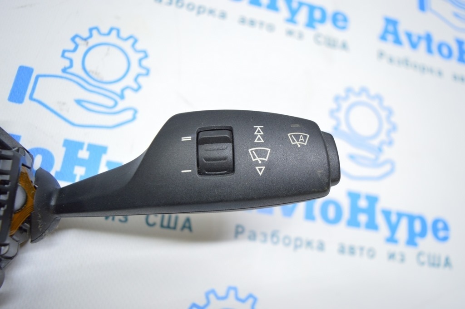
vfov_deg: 41.6
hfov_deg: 59.5
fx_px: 407
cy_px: 154
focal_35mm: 32
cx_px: 232
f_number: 3.8
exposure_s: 1/40
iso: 400
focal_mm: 21
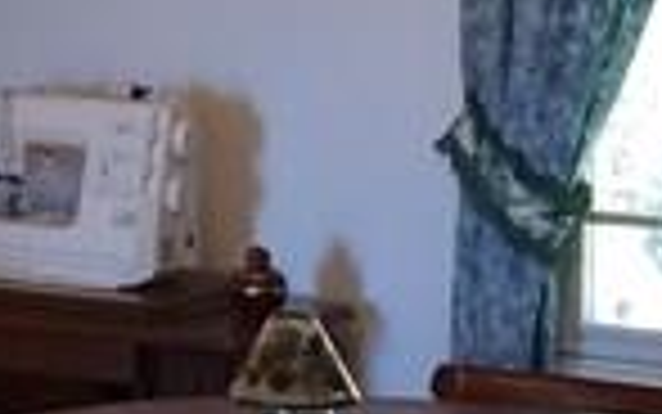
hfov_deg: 9.6
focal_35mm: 214
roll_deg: -0.4
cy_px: -220
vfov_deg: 6.1
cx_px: -243
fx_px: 3862
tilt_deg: -1.3
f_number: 2.2
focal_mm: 4.15
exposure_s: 1/30
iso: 80
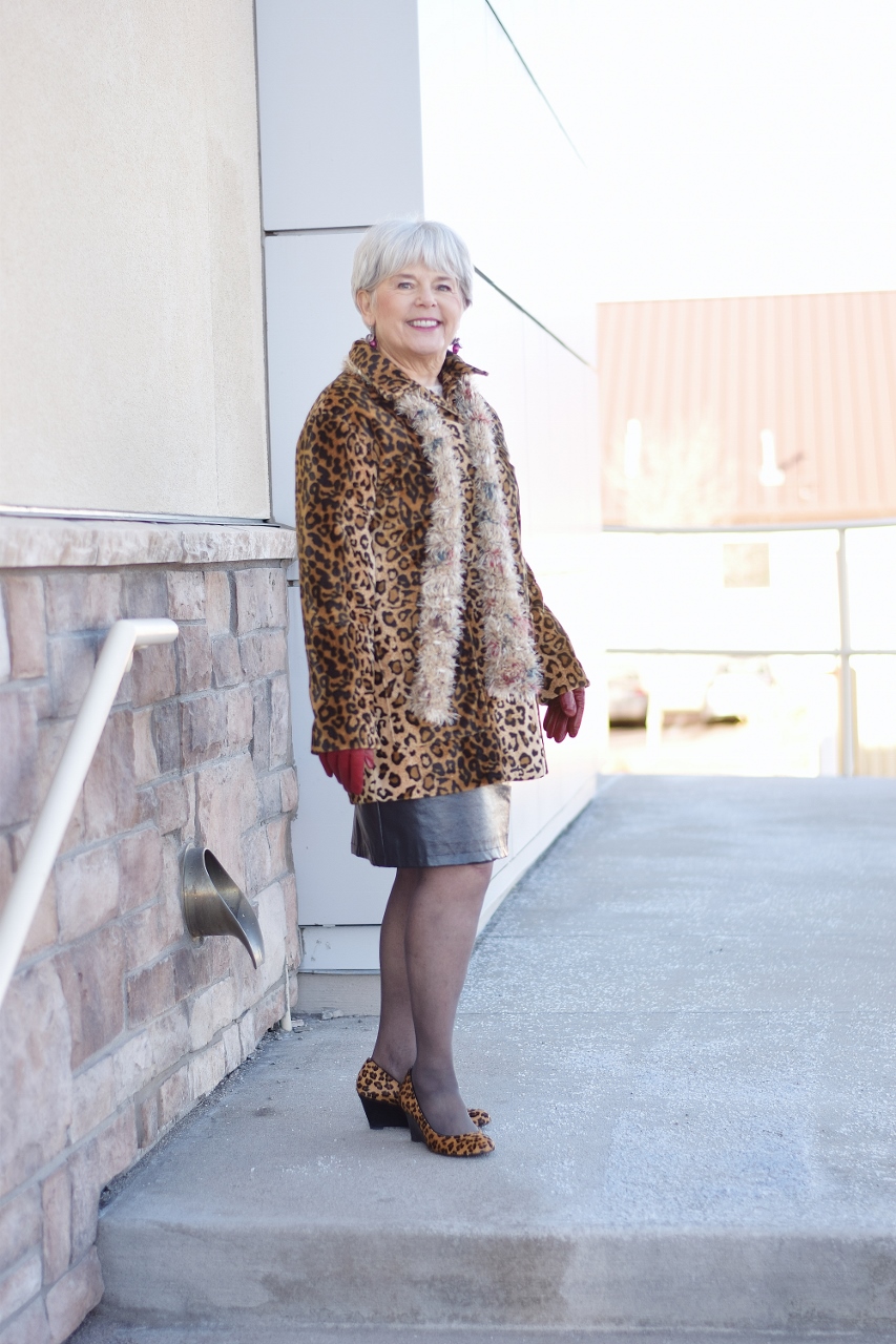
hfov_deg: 18.2
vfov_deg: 27.0
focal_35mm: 75
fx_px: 2801
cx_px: 448
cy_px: 672
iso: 100
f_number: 1.8
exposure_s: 1/400
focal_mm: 50
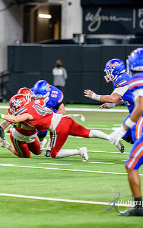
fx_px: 2069
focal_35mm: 332
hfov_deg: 4.0
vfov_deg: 6.3
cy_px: 112
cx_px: -9
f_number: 2.8
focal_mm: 210
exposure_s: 1/400
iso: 1250
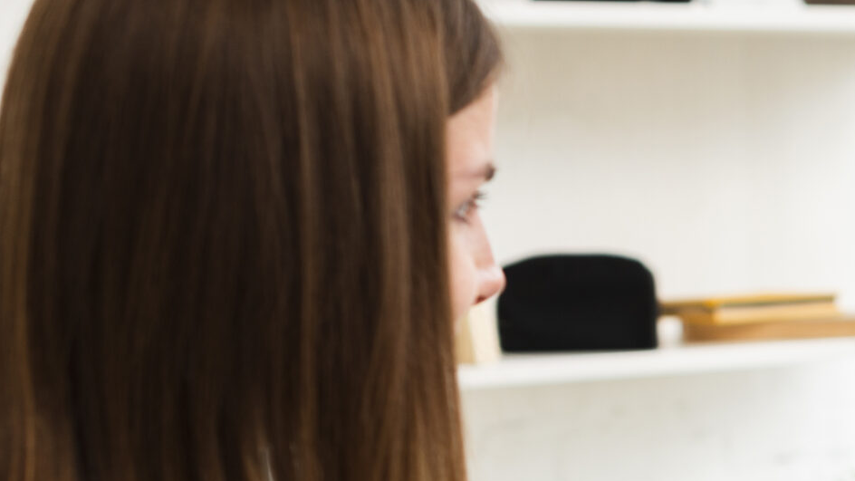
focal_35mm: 142
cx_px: 1057
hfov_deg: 14.6
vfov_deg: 8.4
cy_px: 671
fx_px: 3219
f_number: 3.5
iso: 250
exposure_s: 1/160
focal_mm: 50
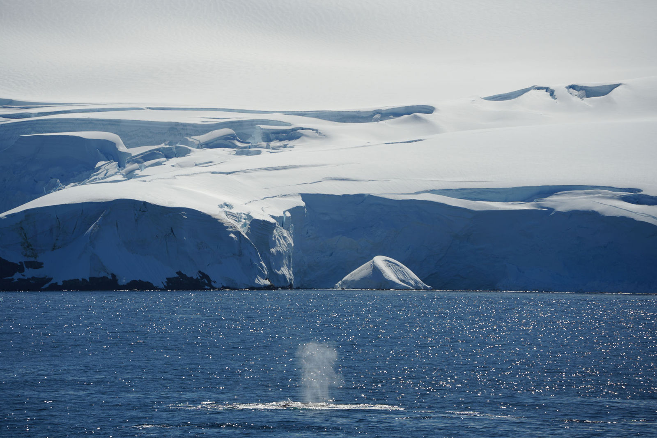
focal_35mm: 352
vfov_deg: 3.9
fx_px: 6422
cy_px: 219
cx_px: 328
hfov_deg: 5.9
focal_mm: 352
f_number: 10
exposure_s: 1/800
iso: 100
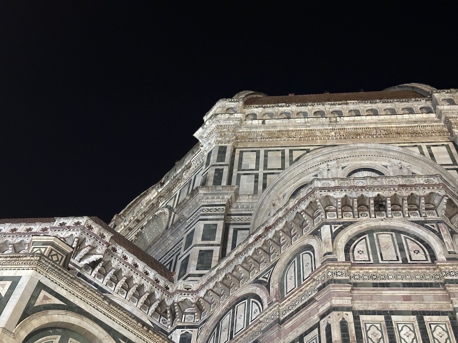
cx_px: 229
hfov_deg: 39.7
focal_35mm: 48
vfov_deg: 30.3
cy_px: 172
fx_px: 635
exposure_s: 1/25
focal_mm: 6.86
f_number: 1.78
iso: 640
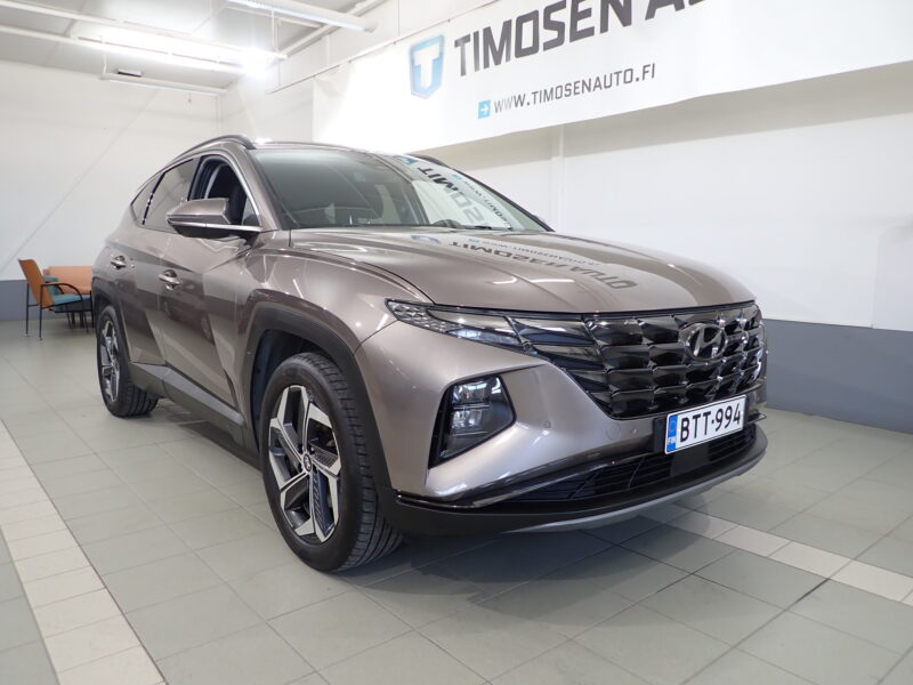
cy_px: 342
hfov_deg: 69.4
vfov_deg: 54.9
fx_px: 659
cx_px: 456
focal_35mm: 25
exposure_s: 1/60
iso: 160
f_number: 2
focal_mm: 4.5
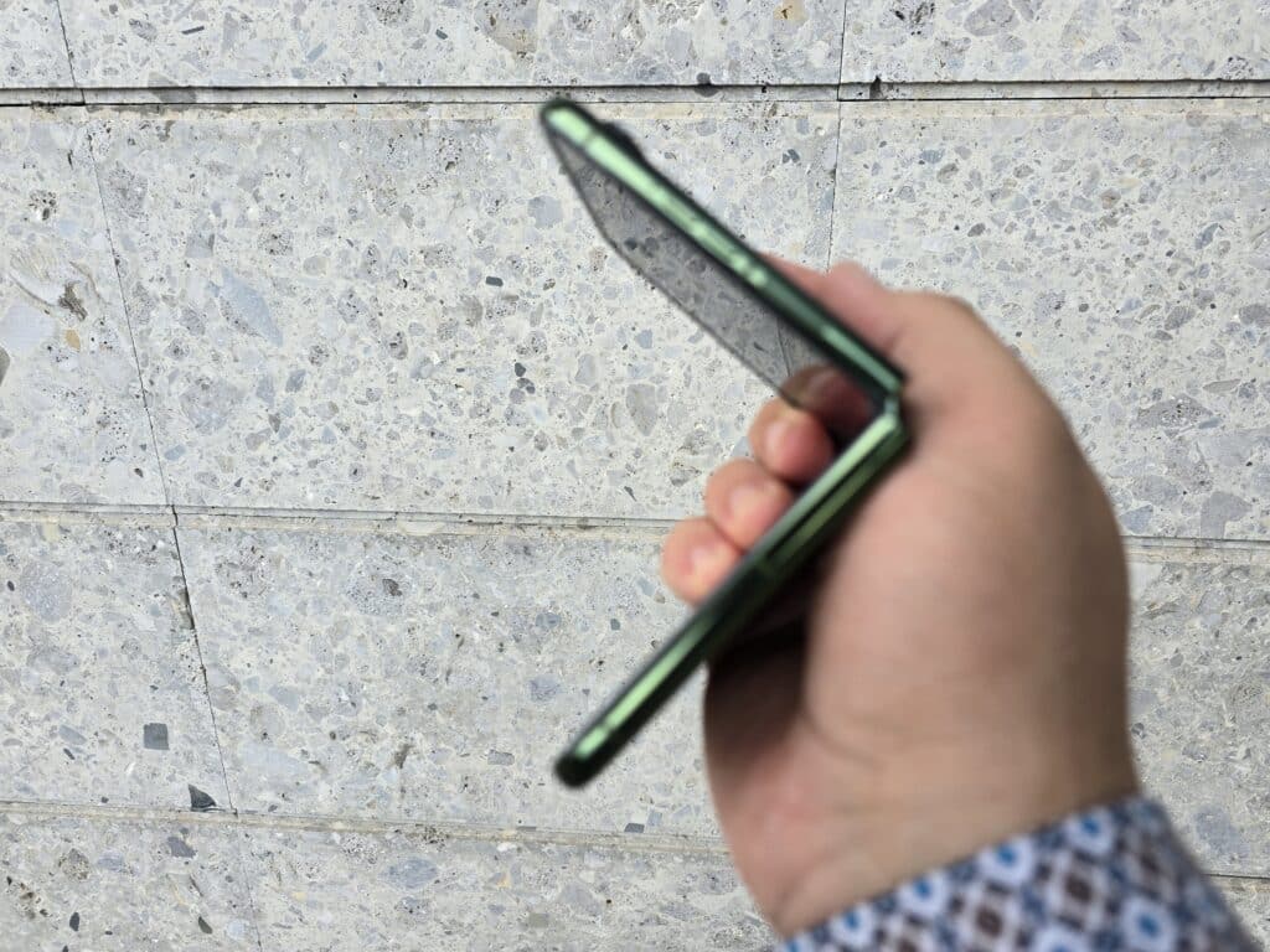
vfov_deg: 58.9
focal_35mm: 23
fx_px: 844
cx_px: 635
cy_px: 476
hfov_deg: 73.9
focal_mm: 6.3
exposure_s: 1/180
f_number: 1.7
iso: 25
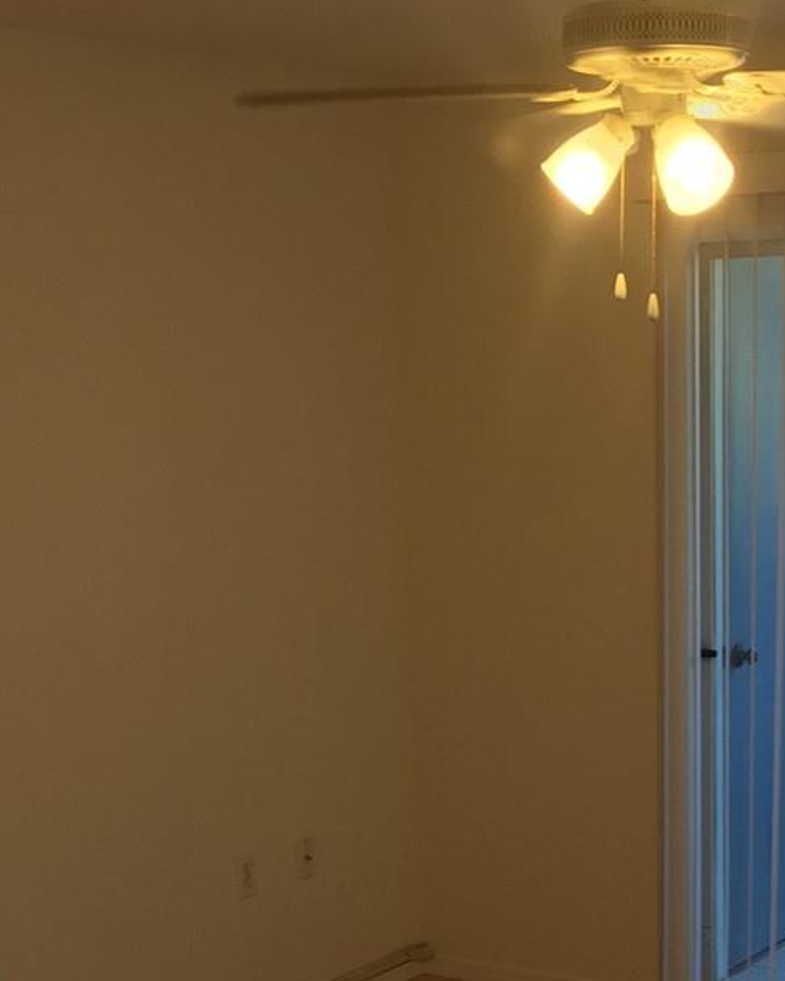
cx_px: 540
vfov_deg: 24.9
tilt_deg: -14.1
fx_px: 2148
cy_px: 901
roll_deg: +0.2
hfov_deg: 20.6
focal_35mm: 74
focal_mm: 4.15
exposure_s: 1/40
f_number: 2.2
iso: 32
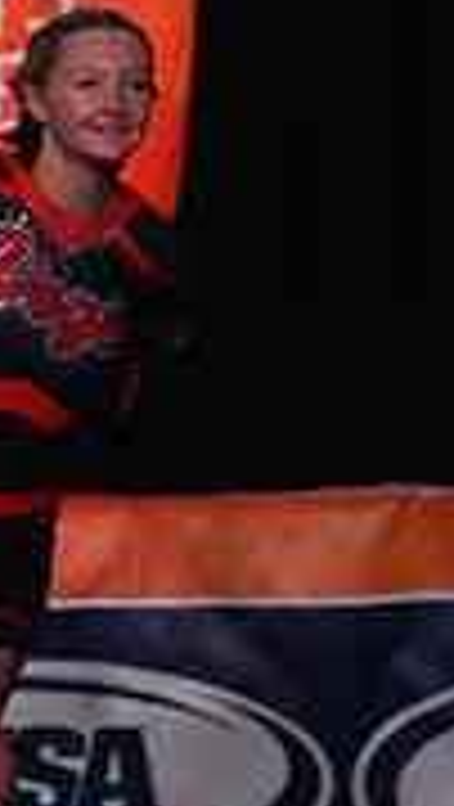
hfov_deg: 1.2
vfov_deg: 2.1
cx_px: -751
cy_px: 344
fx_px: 22419
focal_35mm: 1050
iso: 16000
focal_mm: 310
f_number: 5.6
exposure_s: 1/1250
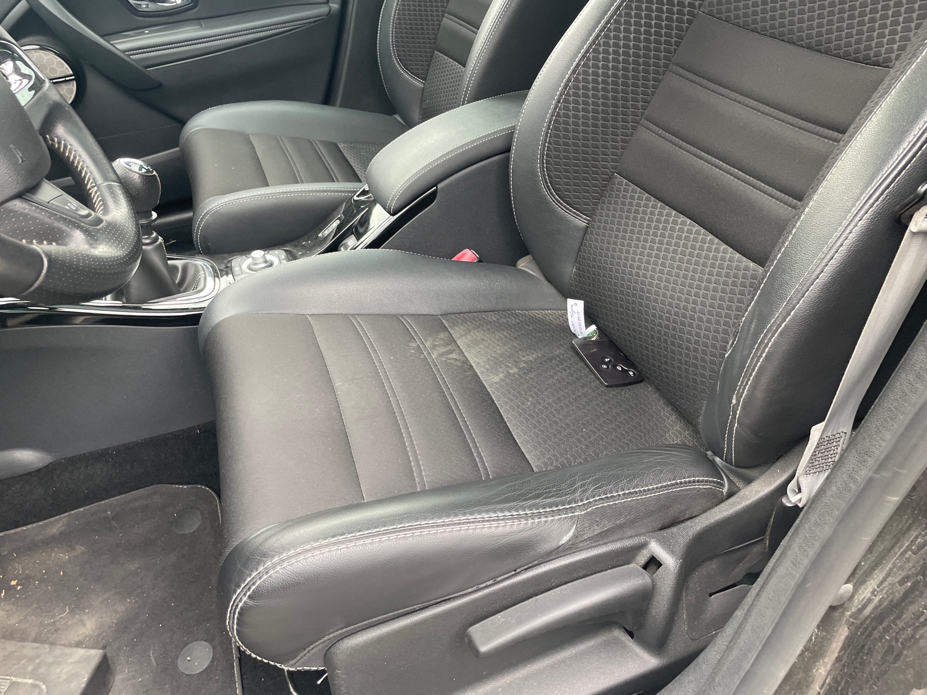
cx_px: 464
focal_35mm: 26
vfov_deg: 53.1
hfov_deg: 67.3
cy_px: 348
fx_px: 696
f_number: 1.6
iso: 125
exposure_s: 1/121
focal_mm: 4.2
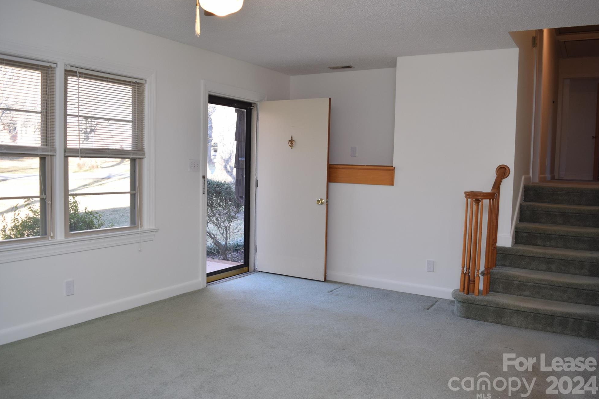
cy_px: 204
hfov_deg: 65.5
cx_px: 309
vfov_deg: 46.4
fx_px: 466
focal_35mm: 28
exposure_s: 1/80
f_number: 4.5
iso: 400
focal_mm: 18
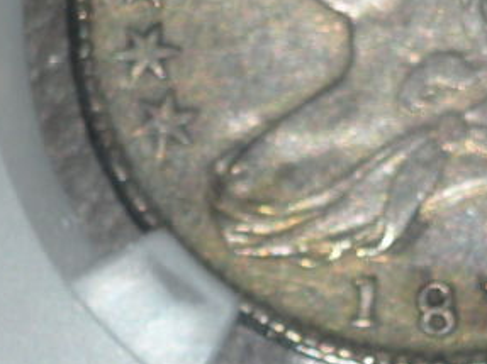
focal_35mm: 376
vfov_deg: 3.9
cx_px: 431
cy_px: -3
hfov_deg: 5.3
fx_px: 5288
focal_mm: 31.5
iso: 64
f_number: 5.6
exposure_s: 1/125
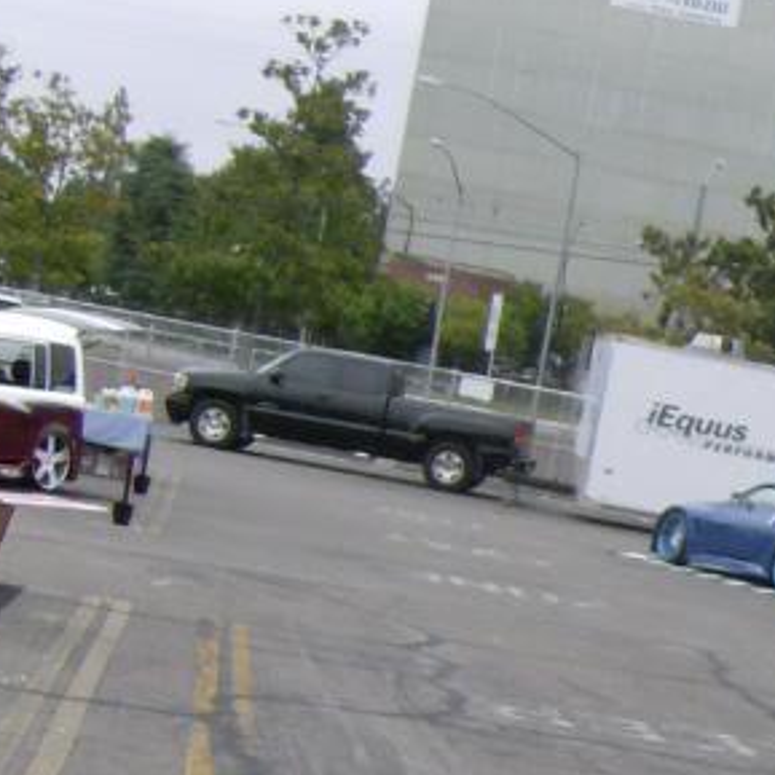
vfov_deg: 15.2
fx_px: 2862
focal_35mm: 113
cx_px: 1330
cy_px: 717
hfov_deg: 13.9
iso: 100
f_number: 4.7
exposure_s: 1/588
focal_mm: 6
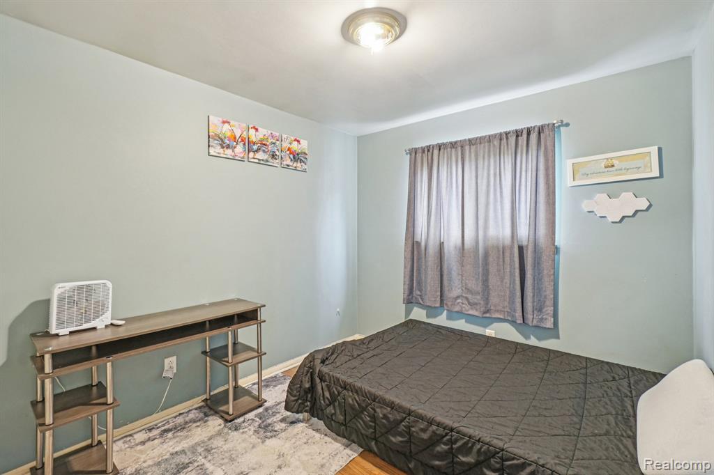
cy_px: 238
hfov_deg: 100.4
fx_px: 297
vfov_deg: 77.3
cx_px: 357
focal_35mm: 15
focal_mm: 10
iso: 400
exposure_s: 1/3.33
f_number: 8
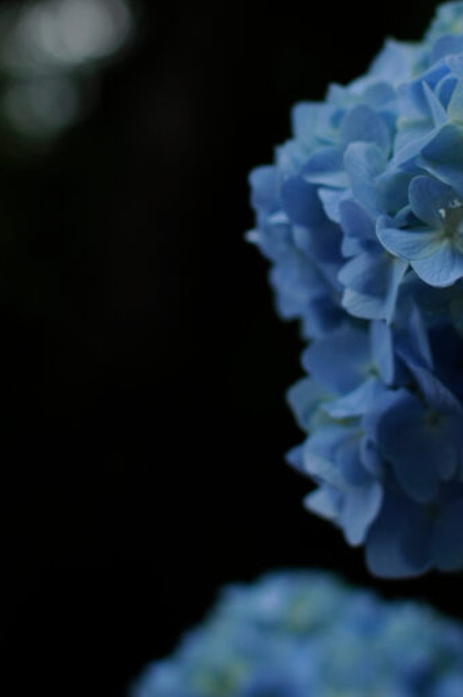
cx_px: 294
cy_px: 222
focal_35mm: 105
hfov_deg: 13.0
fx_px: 2031
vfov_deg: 19.4
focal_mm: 35
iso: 200
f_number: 2.8
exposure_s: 1/2000
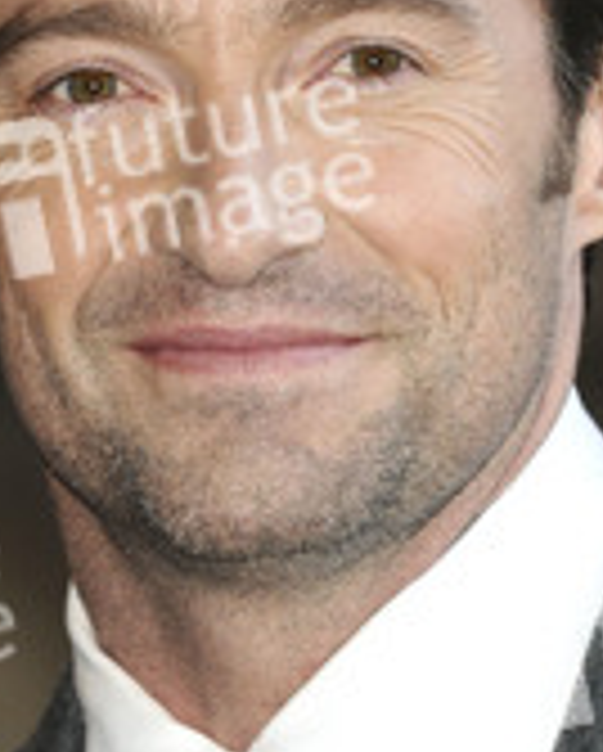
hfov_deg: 2.5
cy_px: 410
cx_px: 277
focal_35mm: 624
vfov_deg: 3.1
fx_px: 13898
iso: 640
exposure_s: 1/160
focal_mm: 185
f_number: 4
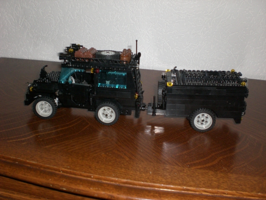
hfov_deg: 49.0
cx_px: 133
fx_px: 292
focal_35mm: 38
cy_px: 100
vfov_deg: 37.7
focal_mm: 6.3
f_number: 3.1
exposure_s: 1/60
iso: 200
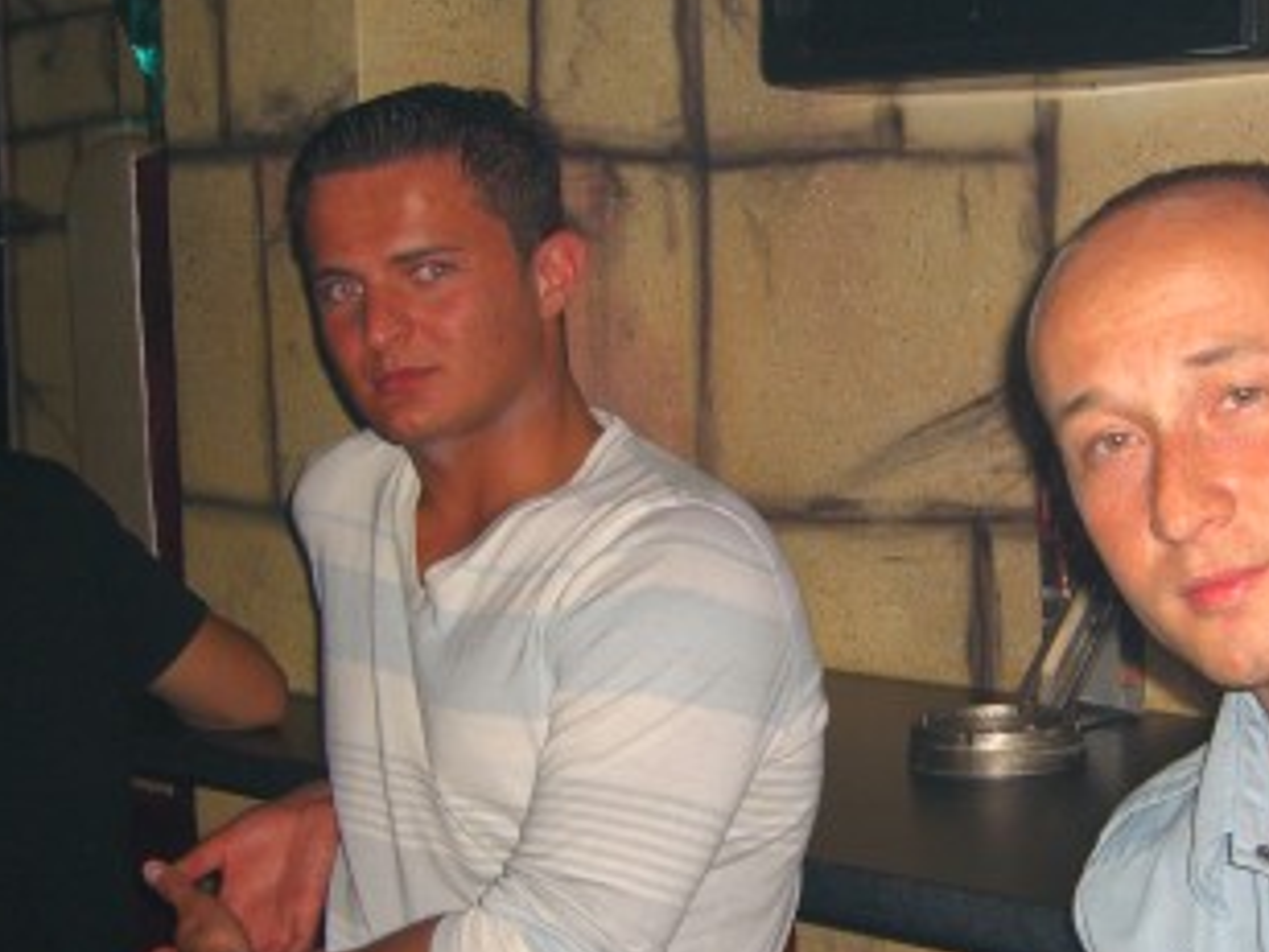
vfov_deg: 19.9
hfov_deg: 26.0
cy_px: 581
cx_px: 952
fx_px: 2713
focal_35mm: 74
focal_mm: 7.9
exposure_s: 1/60
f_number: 2.8
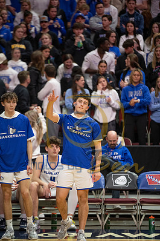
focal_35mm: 226
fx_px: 1508
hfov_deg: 6.1
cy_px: 134
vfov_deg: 9.1
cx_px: 78
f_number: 2.8
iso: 2500
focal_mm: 200
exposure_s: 1/640
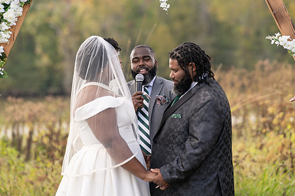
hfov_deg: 8.1
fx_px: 2072
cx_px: 159
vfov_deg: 5.4
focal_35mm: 253
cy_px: 85
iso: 100
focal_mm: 194
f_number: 4
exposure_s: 1/160
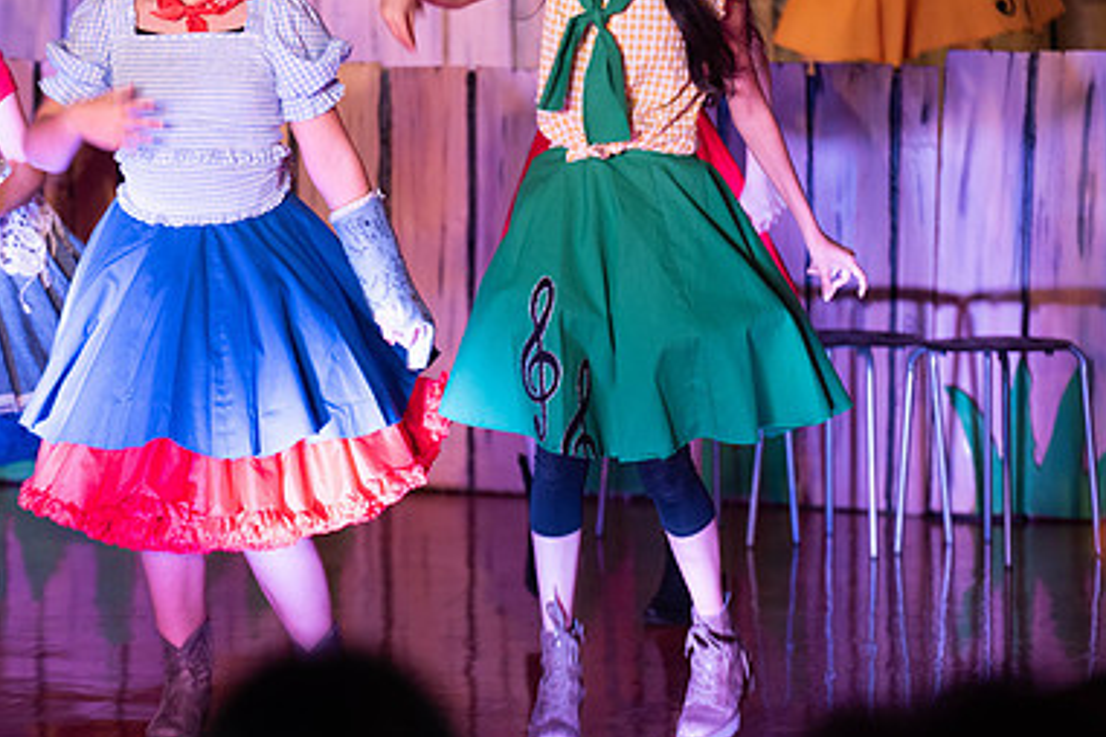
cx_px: 351
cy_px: 248
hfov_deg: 9.7
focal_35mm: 213
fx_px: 6543
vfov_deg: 6.4
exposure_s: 1/160
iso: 720
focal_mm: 140
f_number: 2.8
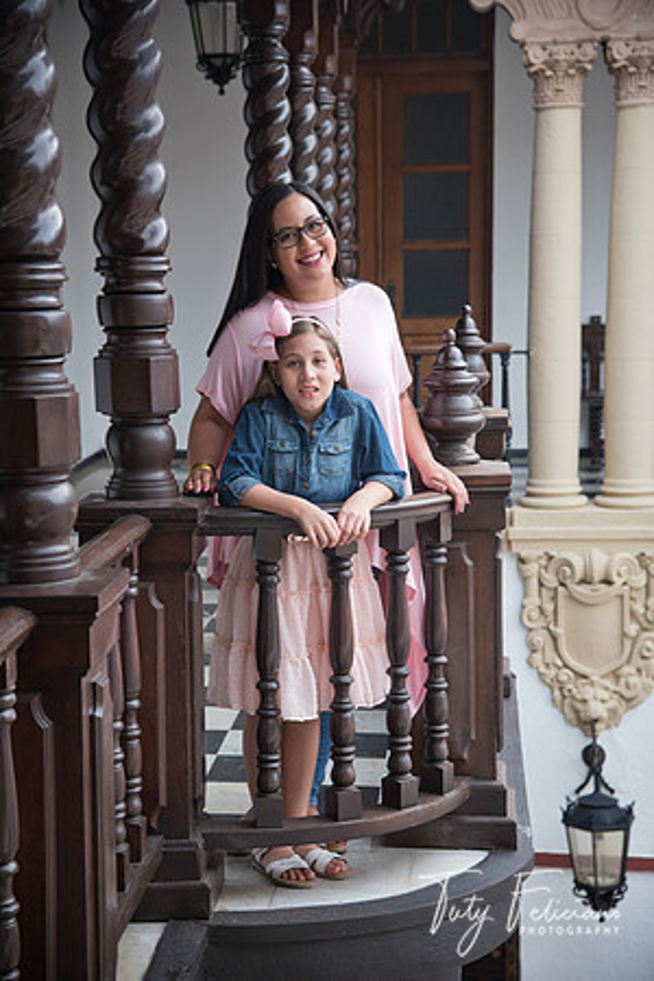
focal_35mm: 75
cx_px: 327
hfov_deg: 18.2
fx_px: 2044
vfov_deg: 27.0
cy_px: 490
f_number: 5
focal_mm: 75
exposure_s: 1/125
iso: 640
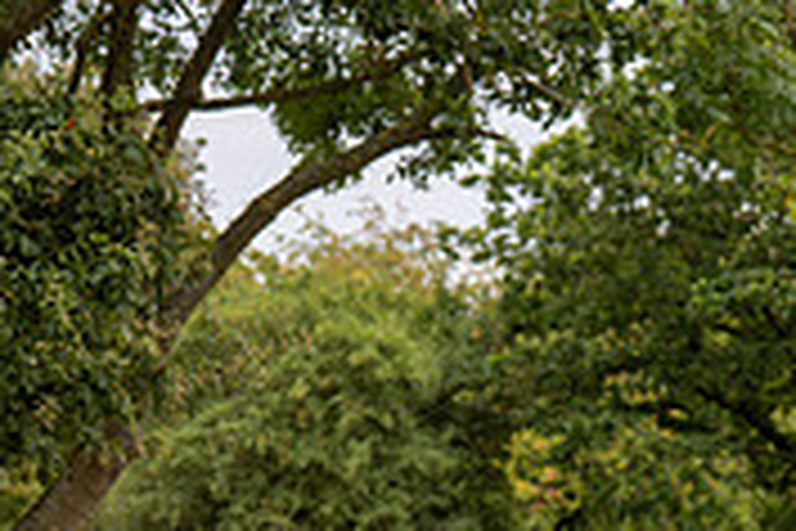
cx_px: 510
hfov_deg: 6.8
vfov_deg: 4.5
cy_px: 675
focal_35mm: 304
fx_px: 6721
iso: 250
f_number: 3.5
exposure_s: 1/1000
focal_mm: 81
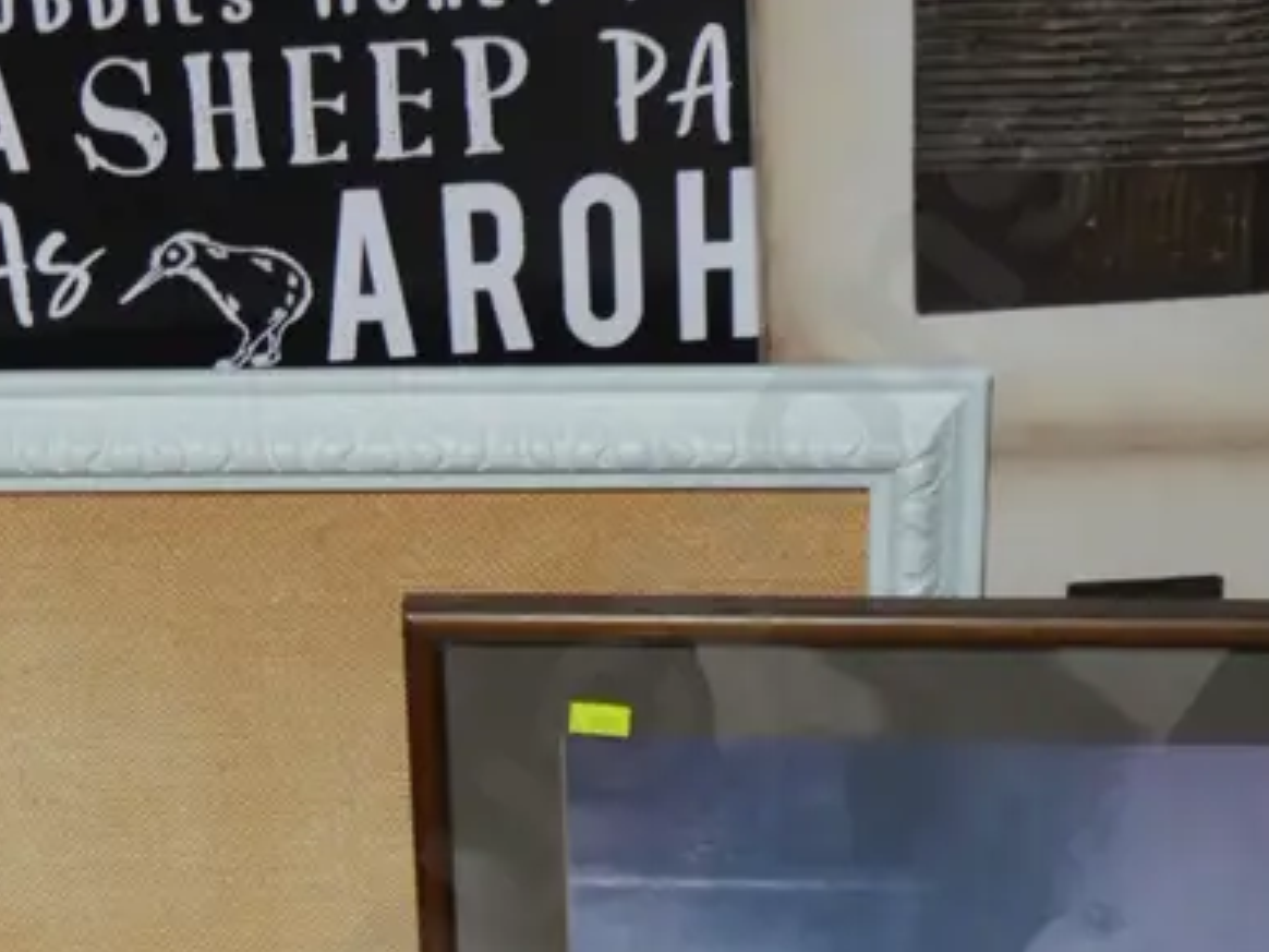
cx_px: 530
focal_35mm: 95
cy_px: 821
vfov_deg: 15.4
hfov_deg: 20.6
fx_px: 3483
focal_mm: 18
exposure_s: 1/60
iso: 1000
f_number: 4
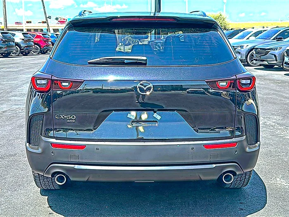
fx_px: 317
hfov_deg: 49.0
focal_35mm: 38
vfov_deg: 37.7
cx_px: 144
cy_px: 108
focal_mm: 6.86
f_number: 1.78
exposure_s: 1/1121
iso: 80
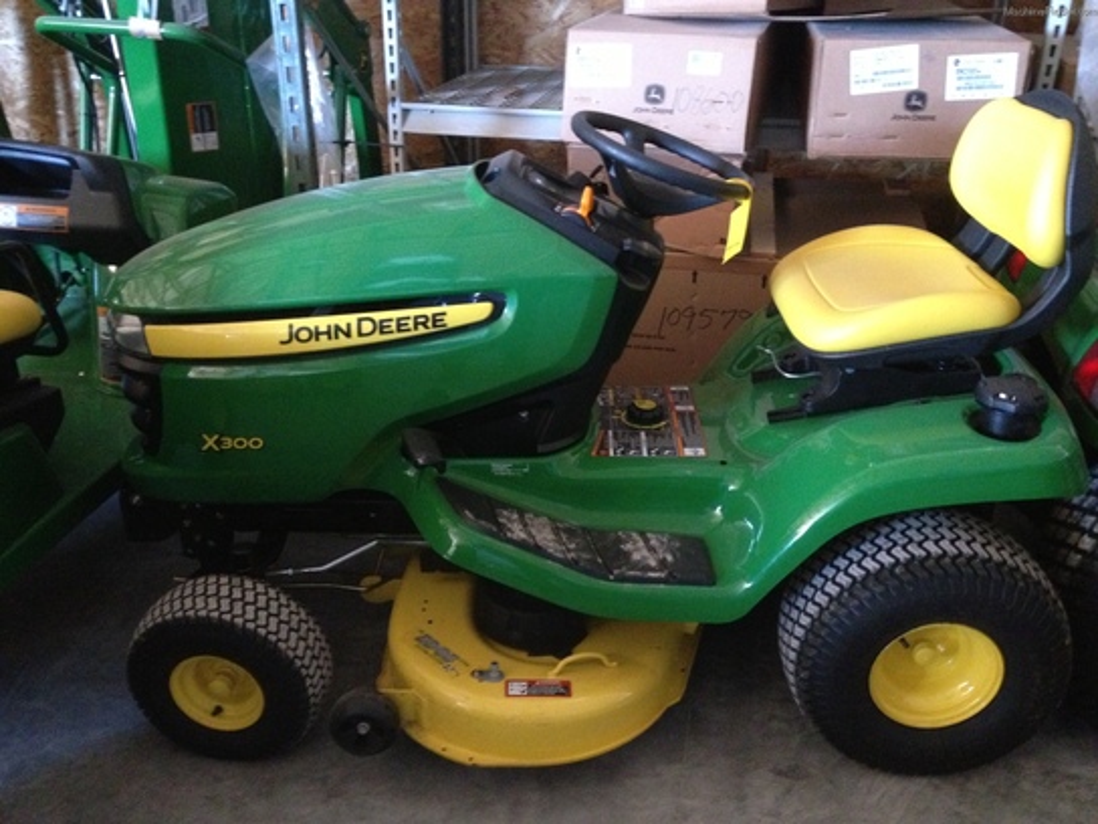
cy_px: 412
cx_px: 549
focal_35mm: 35
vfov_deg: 40.7
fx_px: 1110
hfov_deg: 52.6
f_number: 2.4
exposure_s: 1/15
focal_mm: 4.28
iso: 640
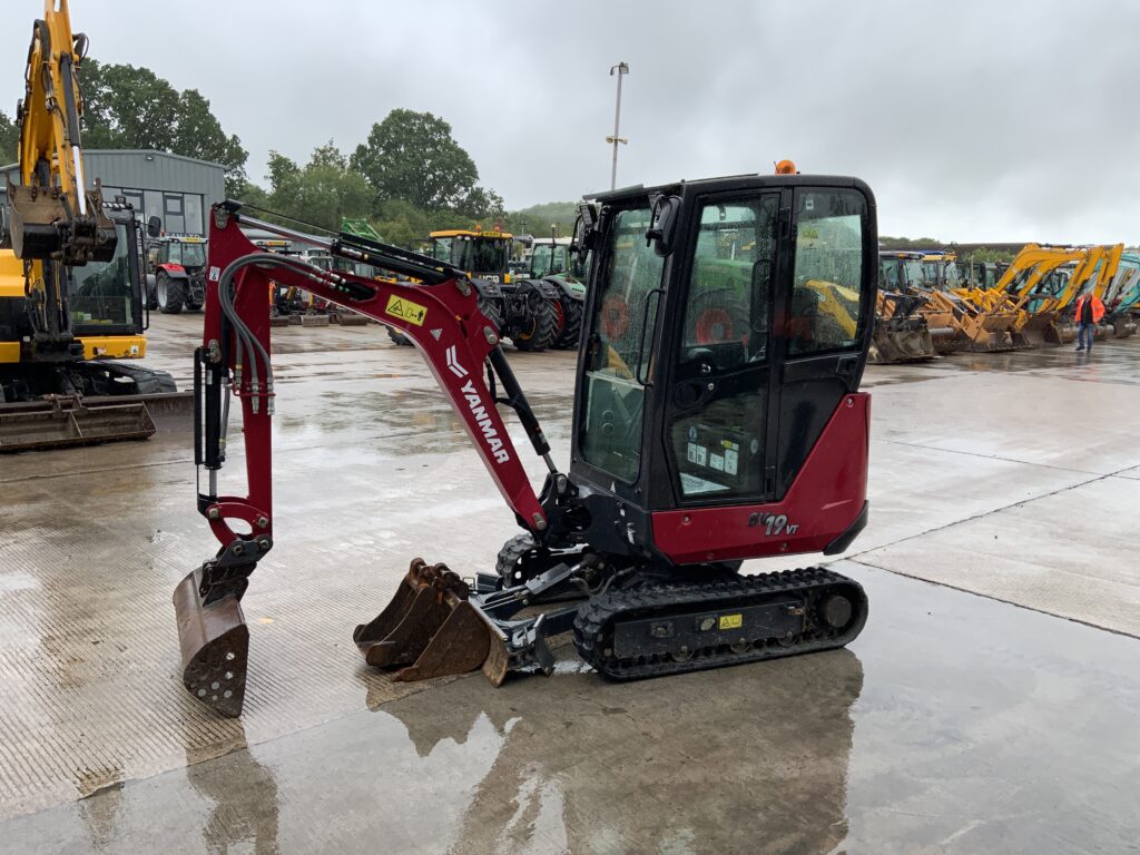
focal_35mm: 29
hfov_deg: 61.7
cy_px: 428
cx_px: 570
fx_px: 955
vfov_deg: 48.2
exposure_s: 1/454
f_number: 1.8
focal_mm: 3
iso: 16
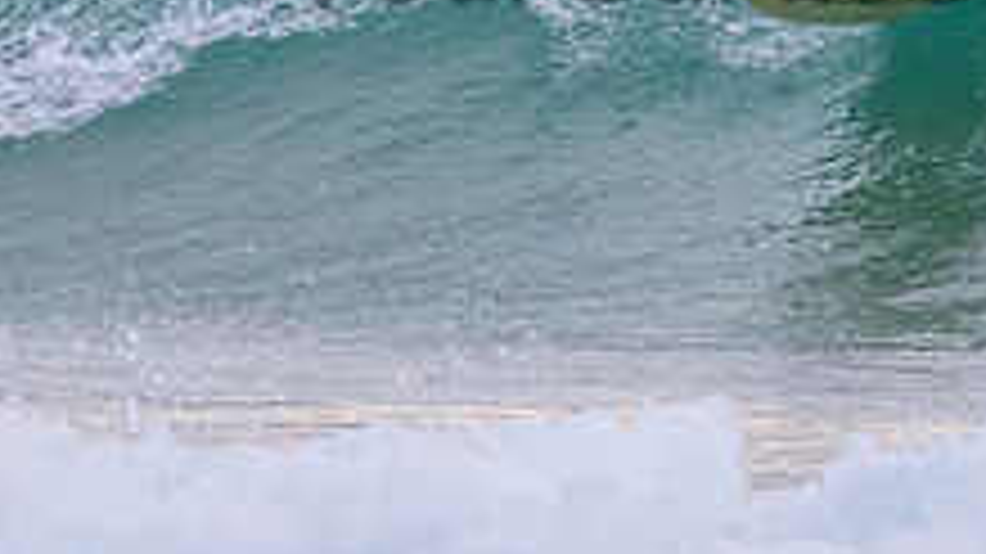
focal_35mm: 2220
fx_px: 58020
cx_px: 761
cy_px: -101
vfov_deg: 0.5
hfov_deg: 1.0
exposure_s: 1/320
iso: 5600
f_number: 11
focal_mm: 800
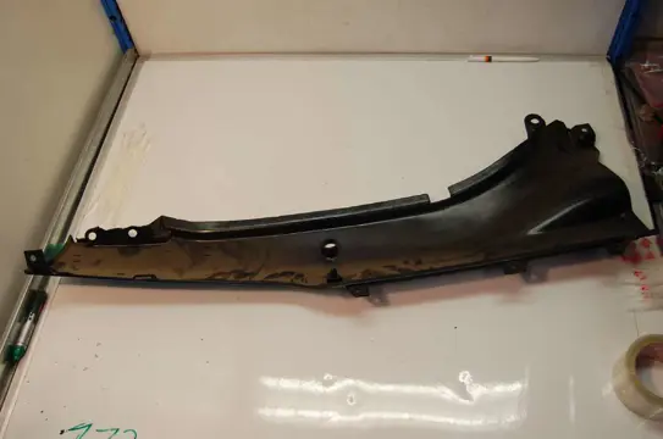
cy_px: 220
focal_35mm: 33
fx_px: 607
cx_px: 332
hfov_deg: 57.3
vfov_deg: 39.8
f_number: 5
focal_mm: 22
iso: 400
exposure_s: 1/100
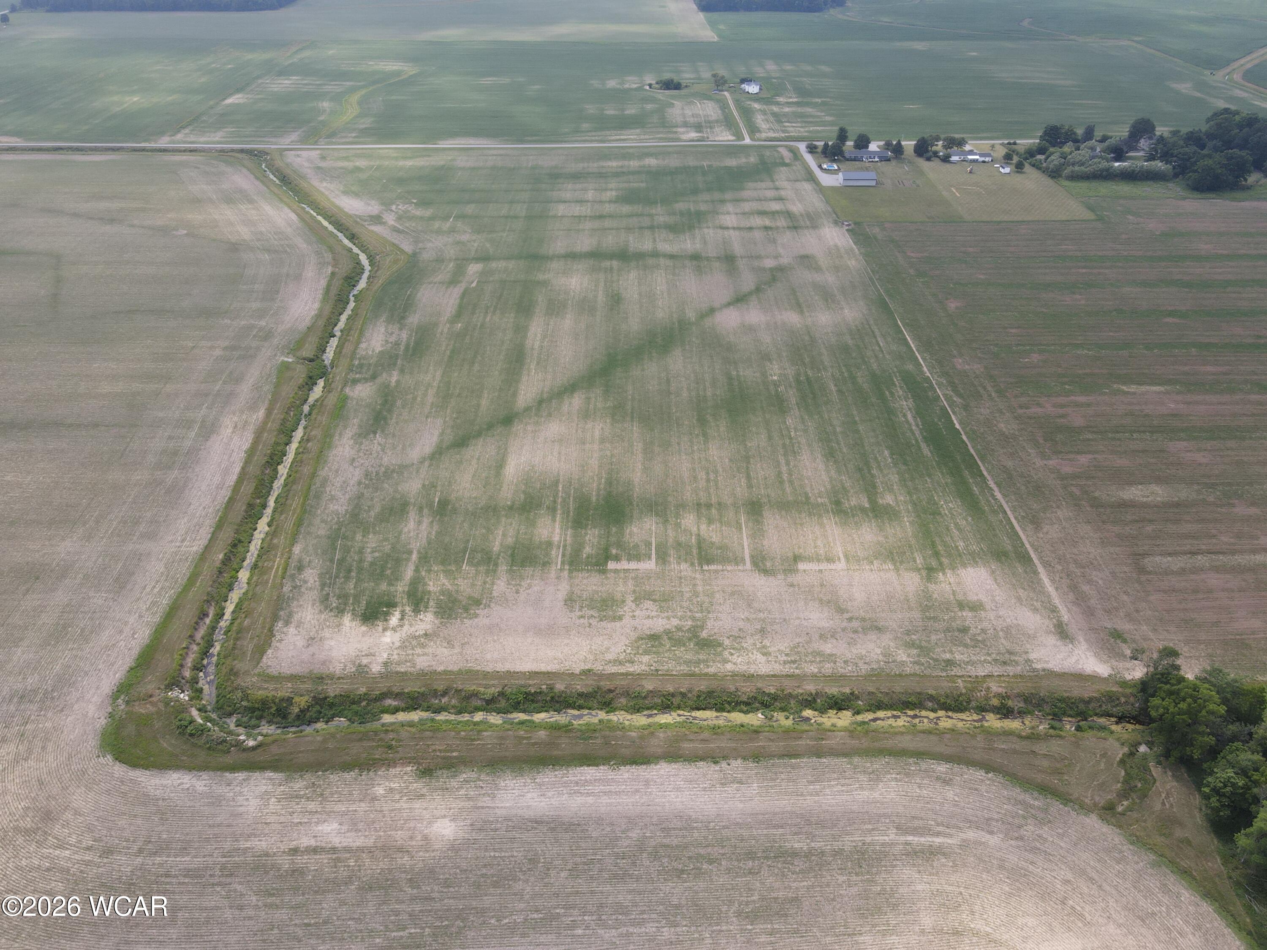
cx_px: 634
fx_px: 878
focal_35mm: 24
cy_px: 475
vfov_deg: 56.8
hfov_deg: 71.6
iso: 100
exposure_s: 1/640
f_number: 2.8
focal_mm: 4.5
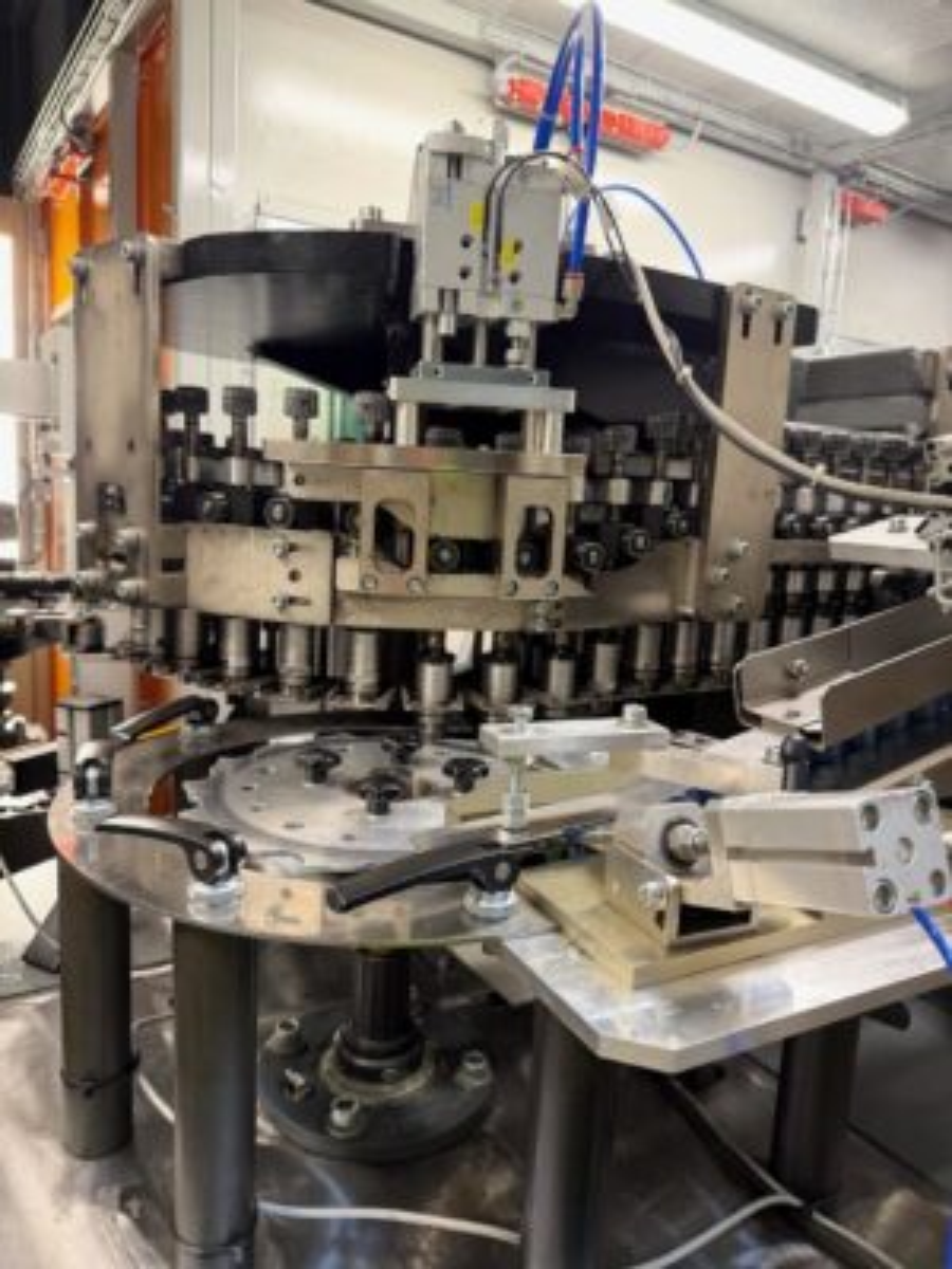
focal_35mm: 24
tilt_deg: -9.8
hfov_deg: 56.8
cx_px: 476
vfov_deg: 71.6
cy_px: 634
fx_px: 880
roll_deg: -2.1
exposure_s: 1/50
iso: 125
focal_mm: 6.76
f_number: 1.78
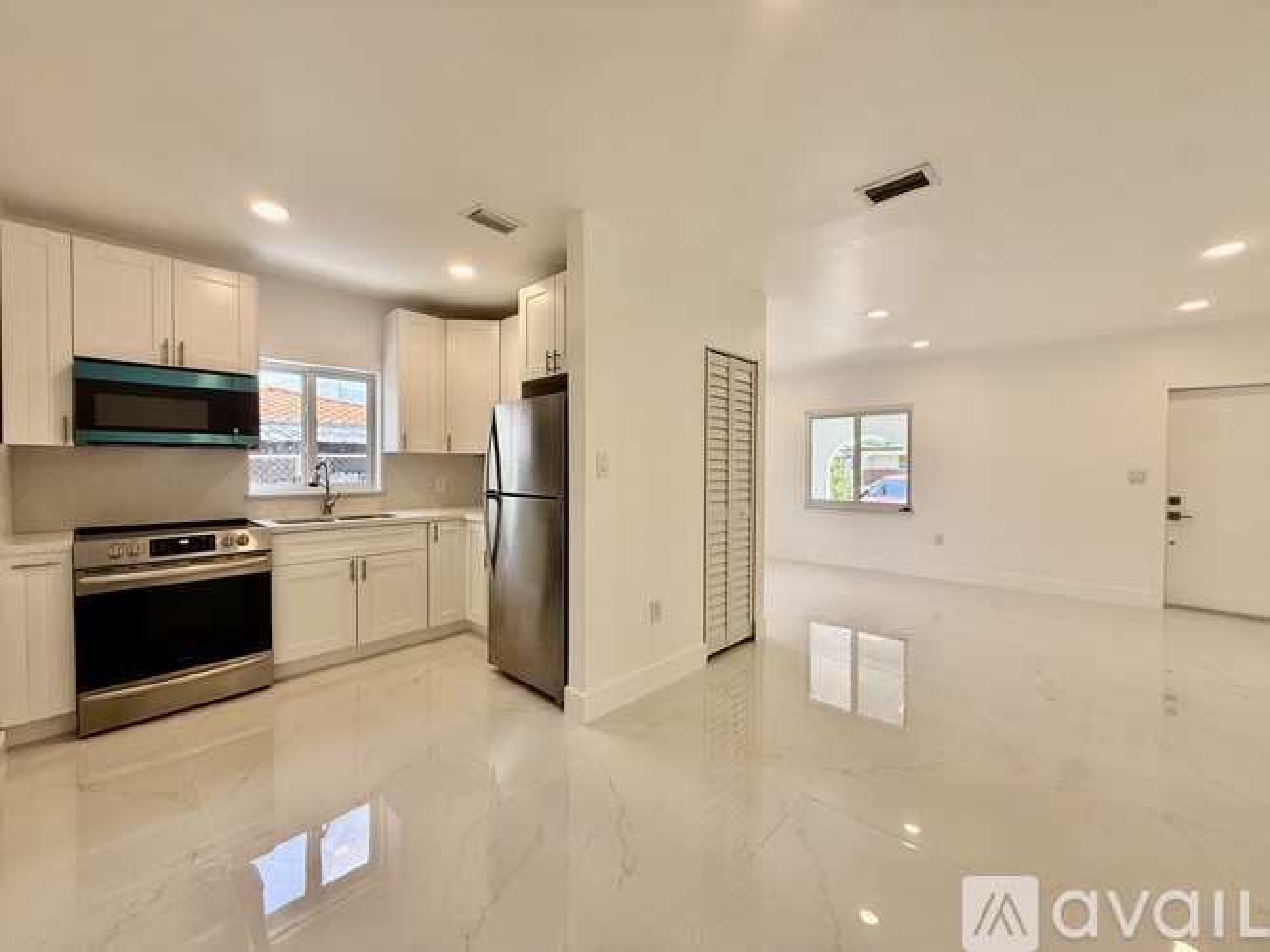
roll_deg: -0.3
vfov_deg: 85.7
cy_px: 476
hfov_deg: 102.1
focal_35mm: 14
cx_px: 635
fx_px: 514
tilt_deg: -1.1
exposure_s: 1/135
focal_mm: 2.22
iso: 64
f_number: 2.2
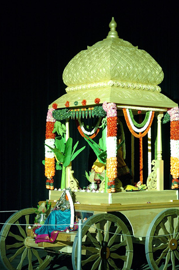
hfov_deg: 17.4
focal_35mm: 78
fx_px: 584
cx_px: 115
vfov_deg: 26.0
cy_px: 160
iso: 400
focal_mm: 40
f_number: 2.8
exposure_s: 1/30
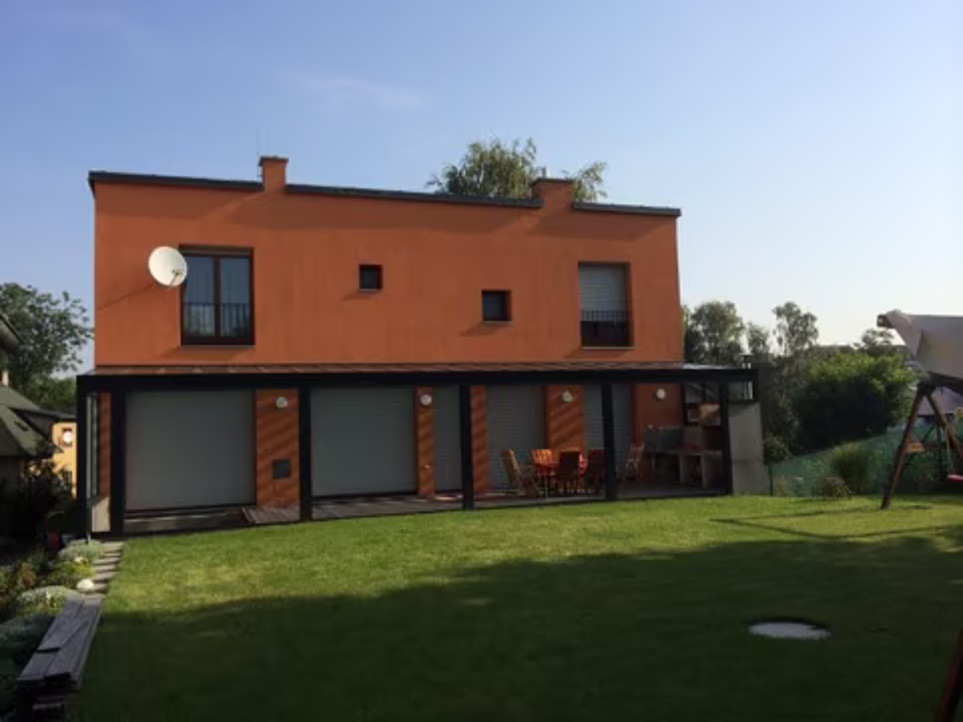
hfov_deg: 60.0
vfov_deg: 46.8
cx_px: 482
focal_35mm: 30
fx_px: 835
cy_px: 361
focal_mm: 4.12
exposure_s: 1/2160
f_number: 2.2
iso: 40
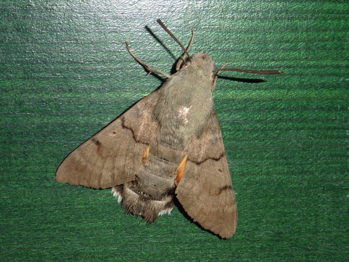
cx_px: 174
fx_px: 756
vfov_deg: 19.6
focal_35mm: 75
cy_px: 131
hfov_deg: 26.0
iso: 100
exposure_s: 1/100
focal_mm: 13.3
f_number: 5
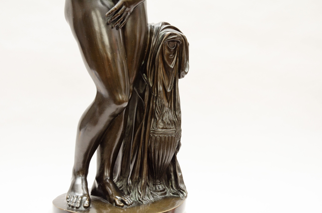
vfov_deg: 23.7
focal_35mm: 57
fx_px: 509
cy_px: 106
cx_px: 161
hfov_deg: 35.1
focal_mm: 38
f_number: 8
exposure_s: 1/125
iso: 200
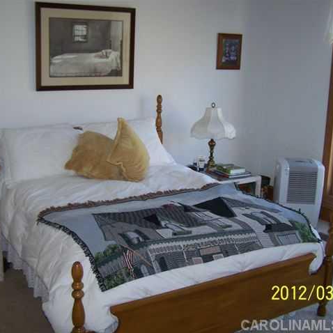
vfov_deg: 37.6
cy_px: 166
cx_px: 162
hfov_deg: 37.5
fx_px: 490
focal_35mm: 45
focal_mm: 6.3
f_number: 2.8
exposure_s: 1/60
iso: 80
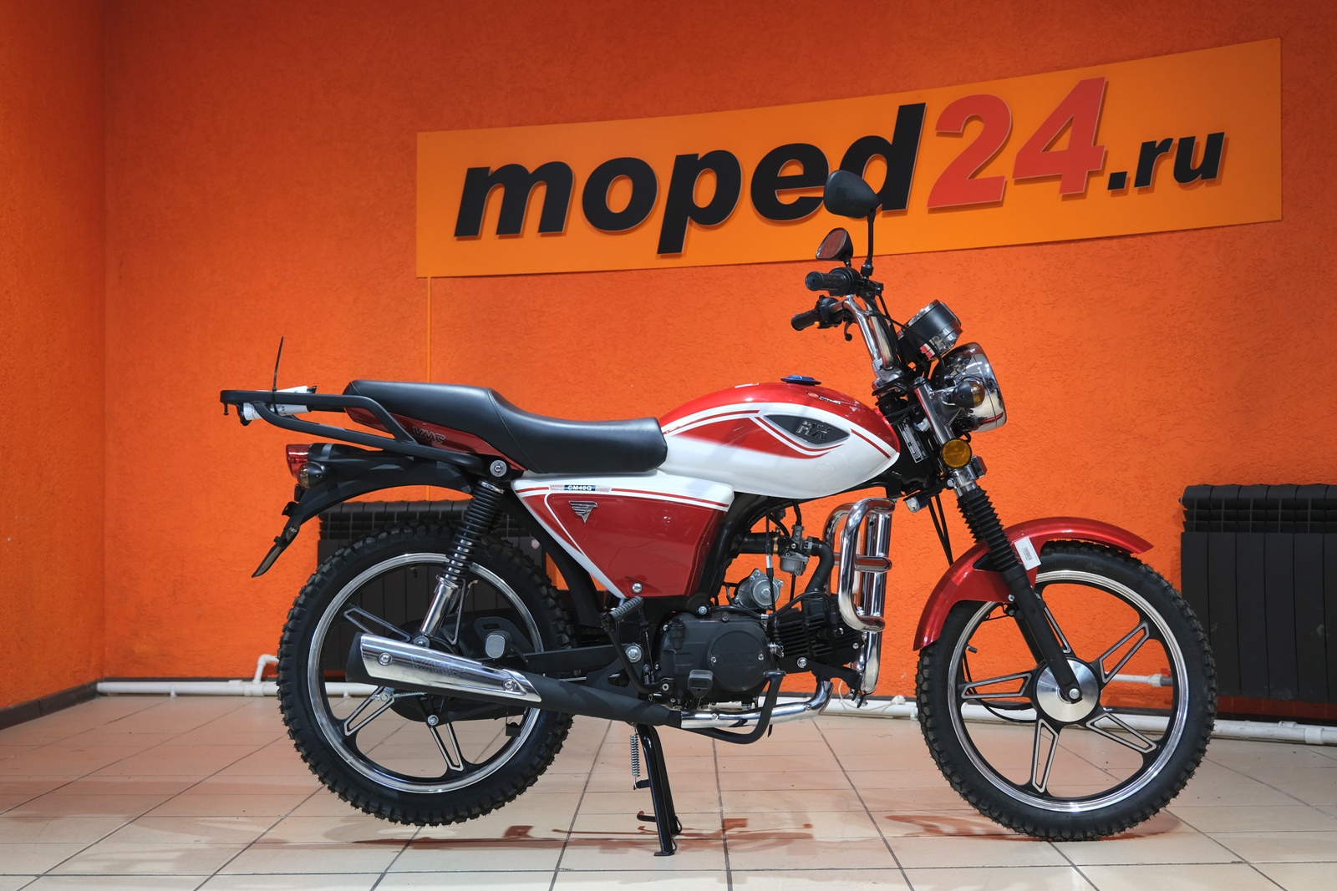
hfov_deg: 42.7
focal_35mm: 46
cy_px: 446
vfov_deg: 29.2
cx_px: 668
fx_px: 1708
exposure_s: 1/60
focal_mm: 30.8
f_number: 4
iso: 800
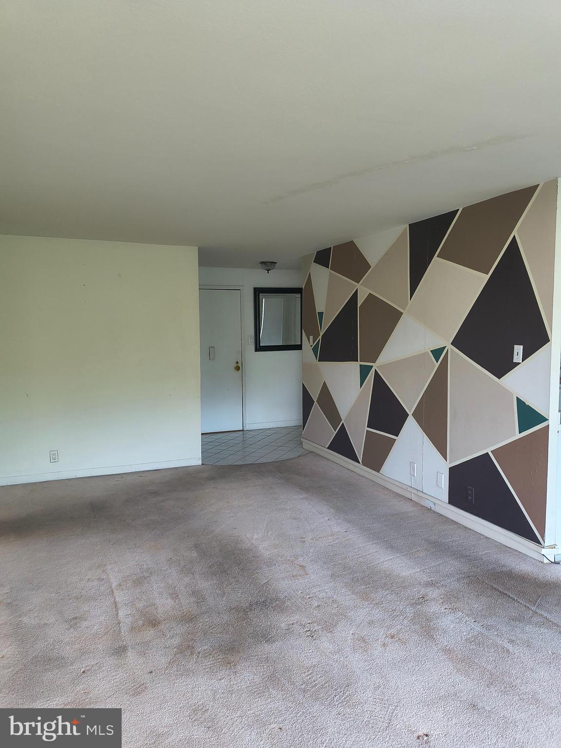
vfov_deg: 69.4
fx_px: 540
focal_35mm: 25
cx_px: 280
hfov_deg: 54.9
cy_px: 374
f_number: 1.7
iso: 766
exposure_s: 1/120
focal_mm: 4.68
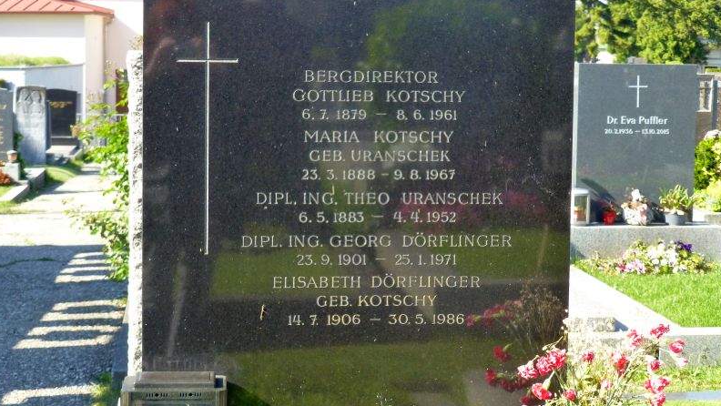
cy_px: 170
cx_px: 360
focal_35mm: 77
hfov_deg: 27.5
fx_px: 1472
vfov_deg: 15.7
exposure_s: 1/250
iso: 400
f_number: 5
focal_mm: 12.5
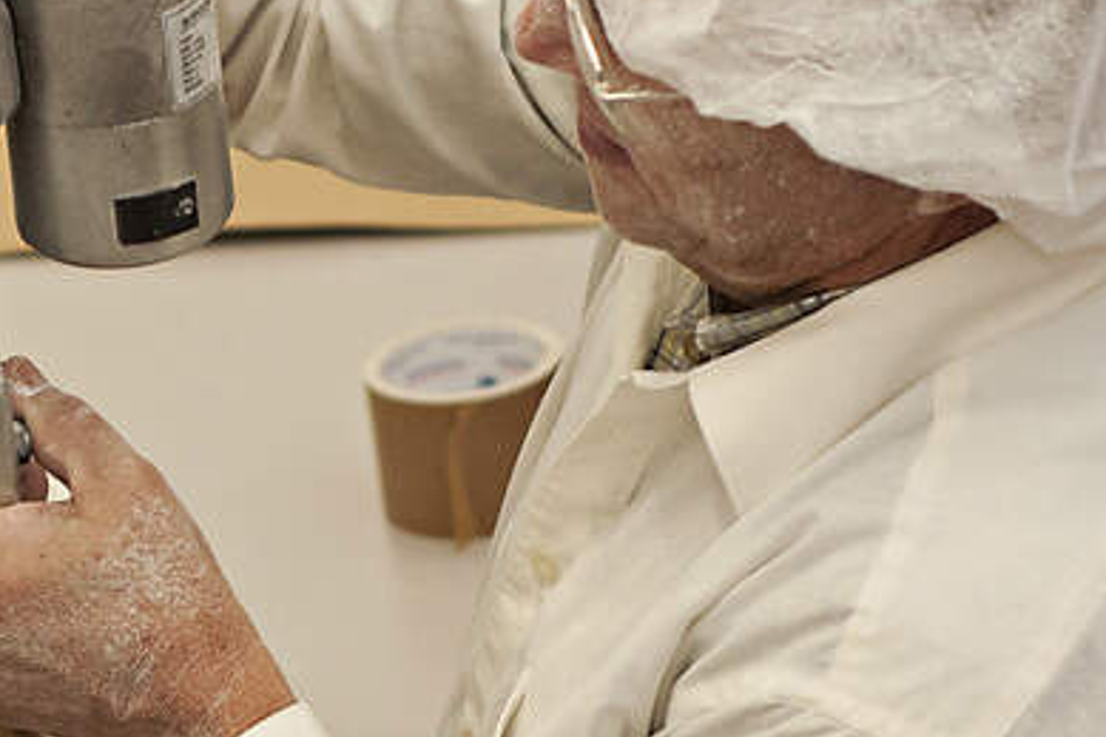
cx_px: -188
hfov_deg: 8.8
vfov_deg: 5.9
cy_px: 622
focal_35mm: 231
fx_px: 7093
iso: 400
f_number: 3.5
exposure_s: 1/125
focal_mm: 50
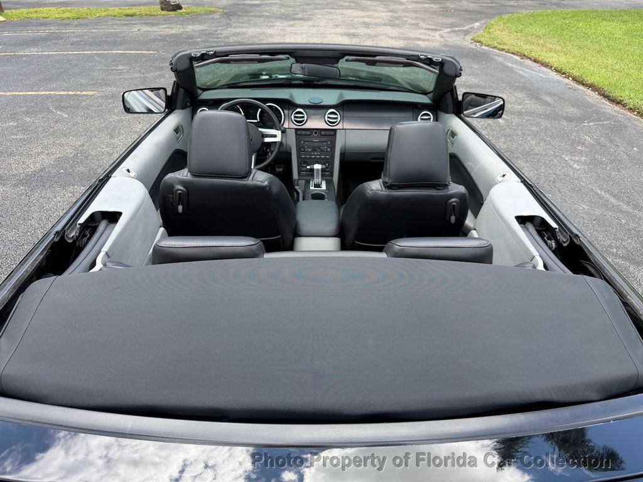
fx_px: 446
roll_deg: -0.4
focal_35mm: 24
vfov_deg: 56.8
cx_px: 322
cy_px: 241
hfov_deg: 71.6
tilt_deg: -33.6
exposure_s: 1/868
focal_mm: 6.76
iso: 80
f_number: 1.78
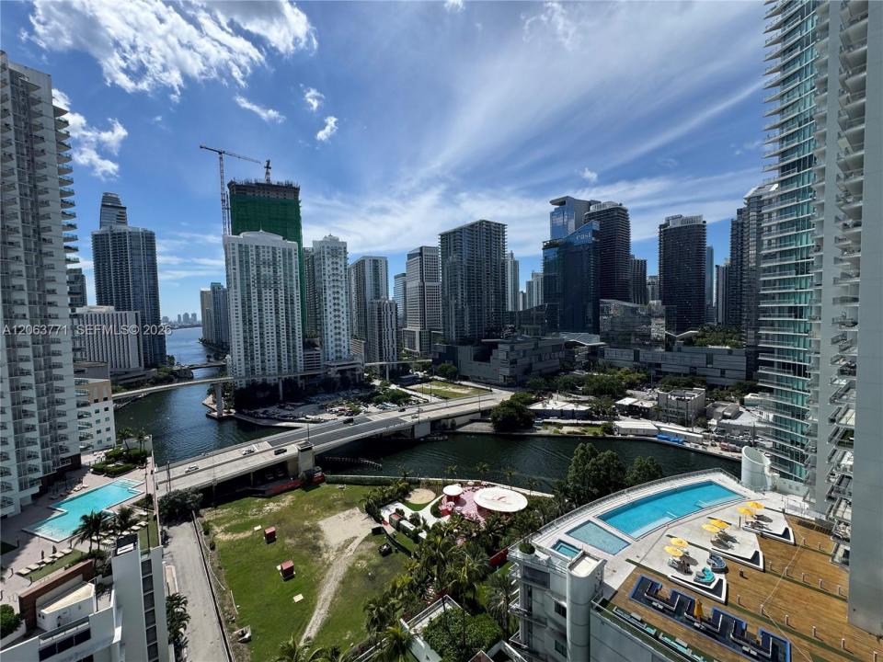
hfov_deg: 102.1
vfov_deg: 85.7
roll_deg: +1.1
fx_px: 357
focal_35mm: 14
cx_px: 442
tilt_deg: -4.4
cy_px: 331
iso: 50
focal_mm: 2.22
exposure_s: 1/2208
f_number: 2.2
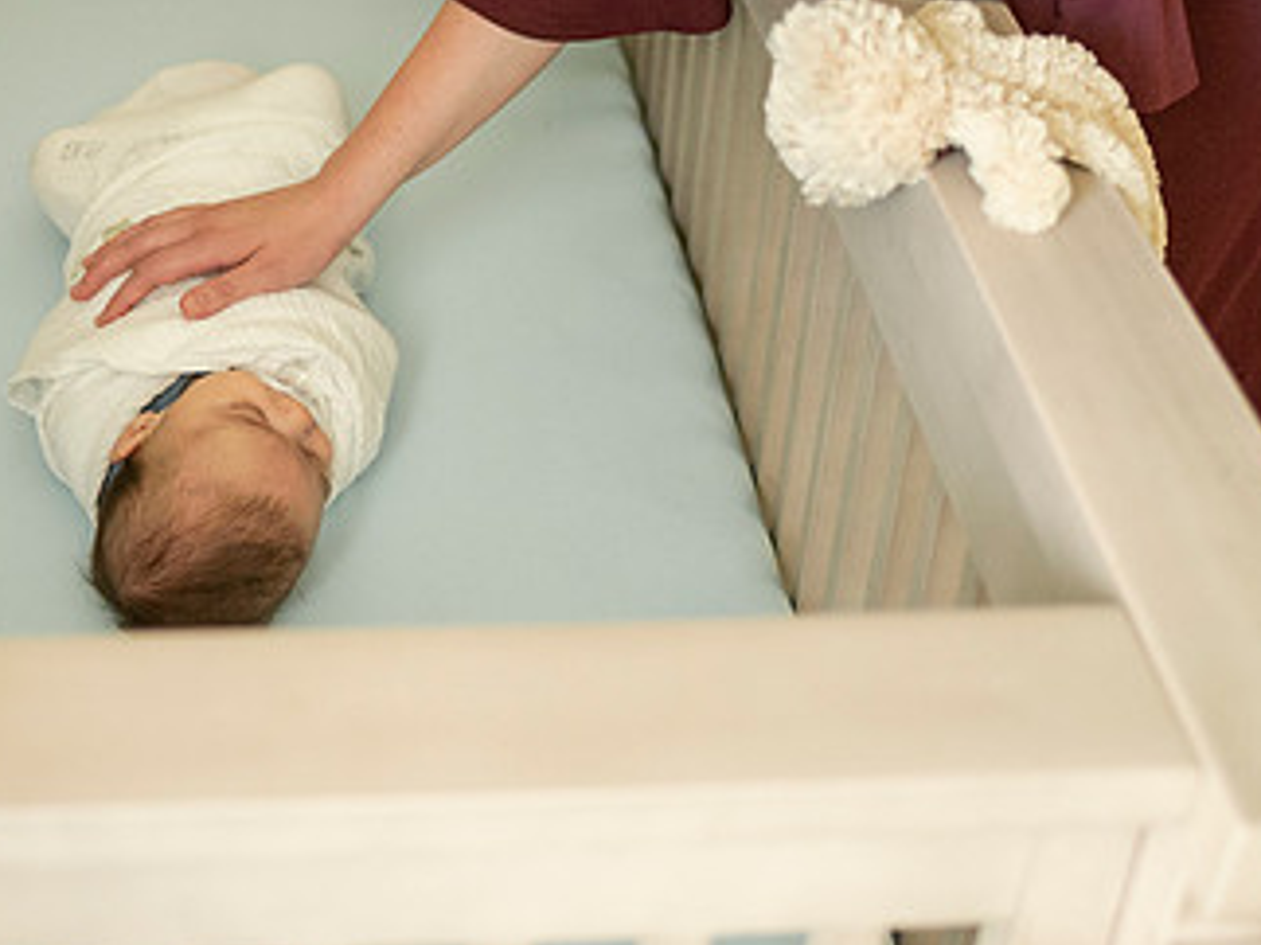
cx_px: 383
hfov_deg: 29.5
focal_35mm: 65
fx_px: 2367
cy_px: 194
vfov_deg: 22.3
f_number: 1.8
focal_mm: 35
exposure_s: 1/125
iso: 800
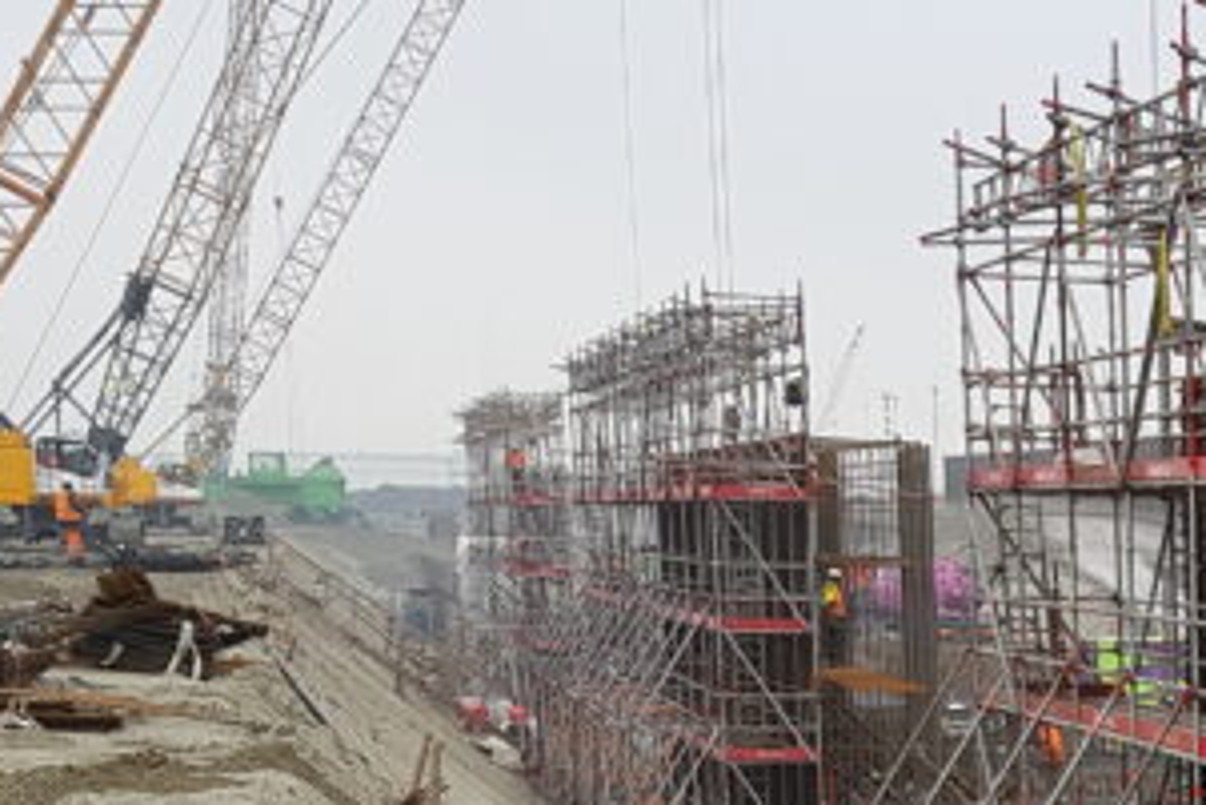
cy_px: 1153
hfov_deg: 19.2
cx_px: 1831
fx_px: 3083
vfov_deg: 14.1
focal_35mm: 92
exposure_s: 1/257
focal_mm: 4.2
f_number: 1.7
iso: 40
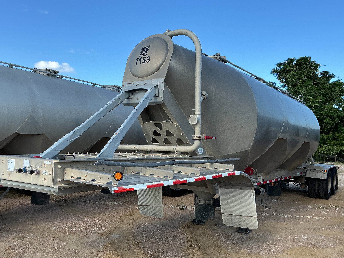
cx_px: 154
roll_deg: -0.6
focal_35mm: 34
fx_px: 338
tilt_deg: +1.6
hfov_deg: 53.9
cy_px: 141
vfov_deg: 41.7
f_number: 1.8
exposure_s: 1/816
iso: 25
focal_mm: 3
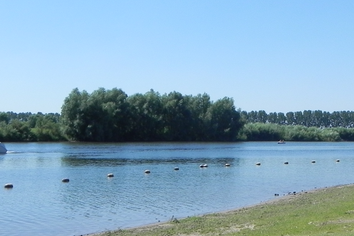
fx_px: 708
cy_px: 132
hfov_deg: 27.7
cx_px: 258
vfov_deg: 18.9
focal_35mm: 72
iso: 160
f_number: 7.1
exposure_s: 1/423
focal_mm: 5.9
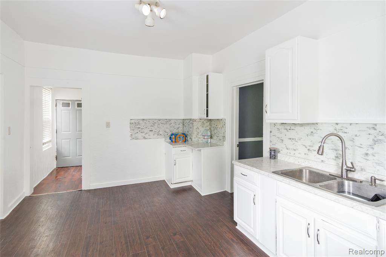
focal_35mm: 17
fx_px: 182
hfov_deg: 93.3
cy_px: 128
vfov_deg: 70.5
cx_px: 193
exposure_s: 1/13
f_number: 9
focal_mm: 17
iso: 400
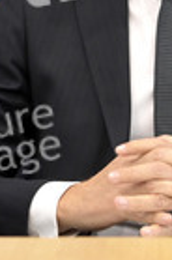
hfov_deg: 13.7
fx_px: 706
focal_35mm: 98
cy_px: 56
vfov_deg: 20.6
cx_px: 168
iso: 3200
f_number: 5.6
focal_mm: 34
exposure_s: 1/400
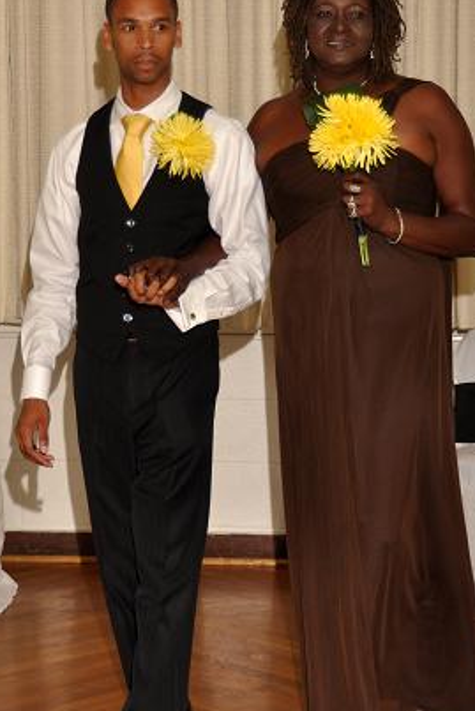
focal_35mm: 115
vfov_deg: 17.8
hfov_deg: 11.9
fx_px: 2274
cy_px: 305
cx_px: 215
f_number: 4.8
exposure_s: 1/60
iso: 400
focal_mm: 48
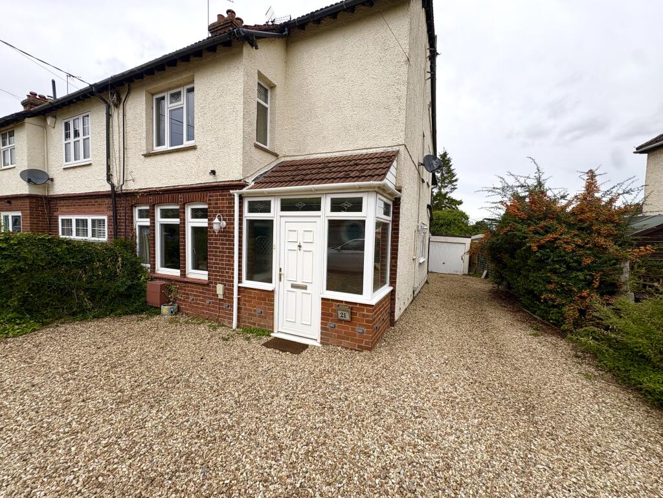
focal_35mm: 14
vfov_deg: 85.7
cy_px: 249
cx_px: 332
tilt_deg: -2.6
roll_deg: -1.4
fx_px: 268
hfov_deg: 102.1
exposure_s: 1/1094
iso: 40
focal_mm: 2.22
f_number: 2.2
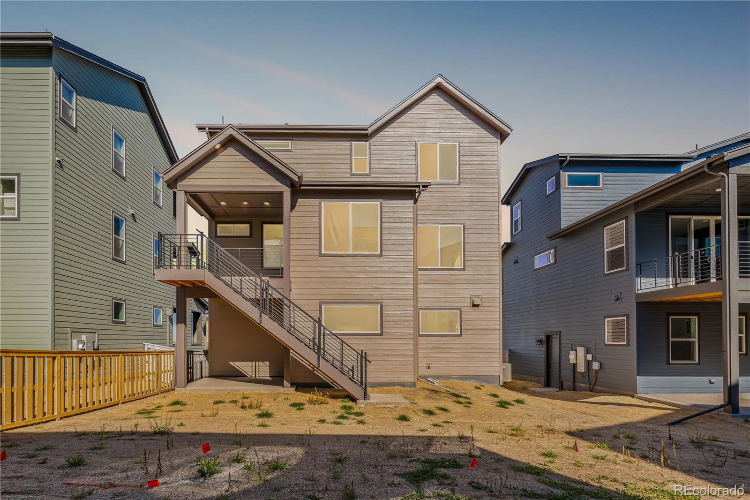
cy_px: 250
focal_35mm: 16
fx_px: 344
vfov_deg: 72.0
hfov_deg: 95.0
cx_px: 375
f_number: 8
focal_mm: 16.5
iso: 400
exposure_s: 1/320
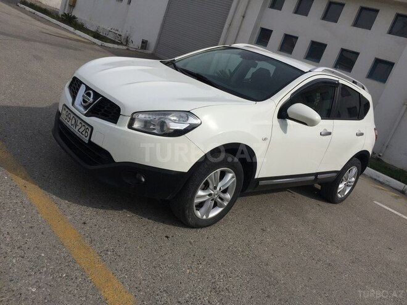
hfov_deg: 61.7
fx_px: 341
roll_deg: -22.0
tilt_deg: -15.2
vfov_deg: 48.2
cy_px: 152
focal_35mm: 29
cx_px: 204
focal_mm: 4.15
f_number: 2.2
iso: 32
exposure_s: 1/7937
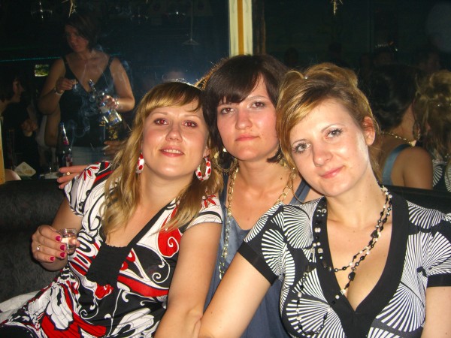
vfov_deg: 37.7
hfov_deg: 49.0
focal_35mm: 38
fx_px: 495
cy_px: 169
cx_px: 226
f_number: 2.8
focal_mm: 7.9
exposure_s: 1/60
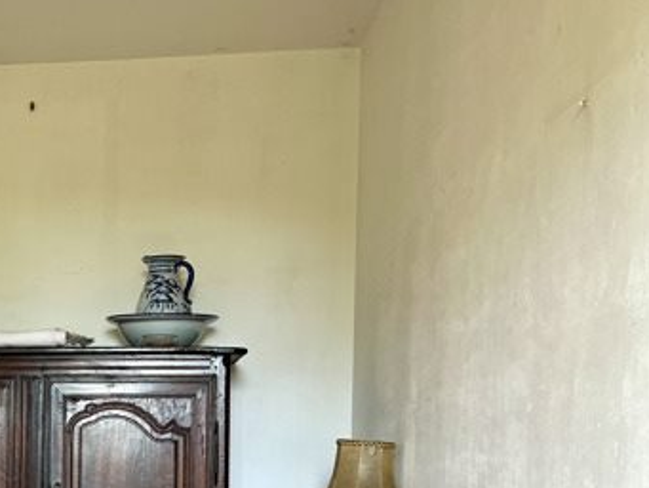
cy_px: 496
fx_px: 1144
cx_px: -11
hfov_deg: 29.4
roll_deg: -1.0
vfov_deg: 23.0
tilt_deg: -2.2
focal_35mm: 61
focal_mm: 5.1
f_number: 1.6
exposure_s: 1/100
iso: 80
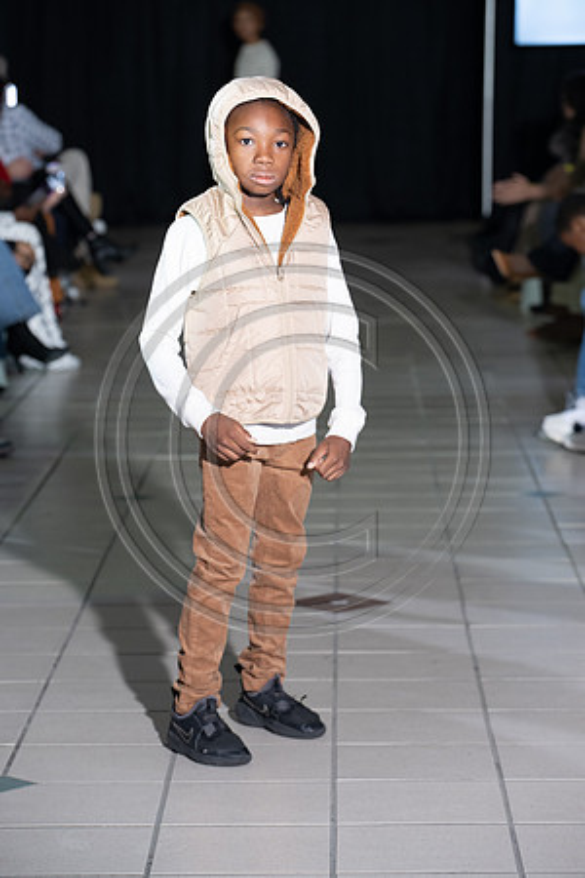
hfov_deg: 11.0
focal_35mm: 125
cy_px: 439
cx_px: 292
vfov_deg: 16.4
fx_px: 3047
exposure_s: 1/160
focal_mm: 125
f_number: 5
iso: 1250
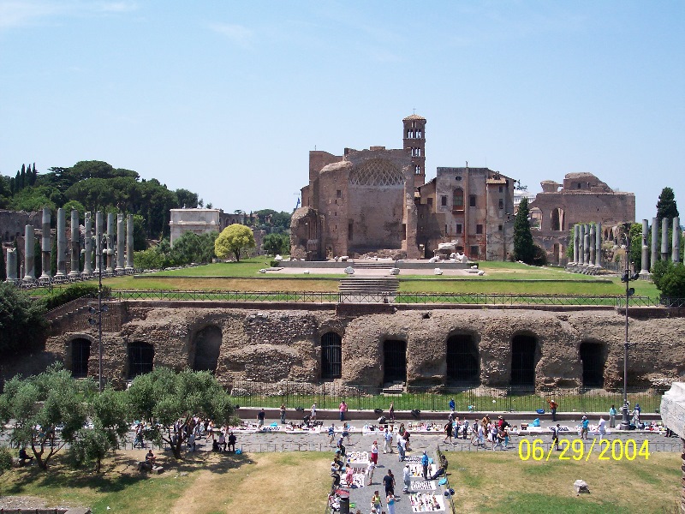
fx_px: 752
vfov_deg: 37.7
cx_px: 342
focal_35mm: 38
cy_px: 257
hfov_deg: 49.0
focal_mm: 8
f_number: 4.8
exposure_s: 1/700
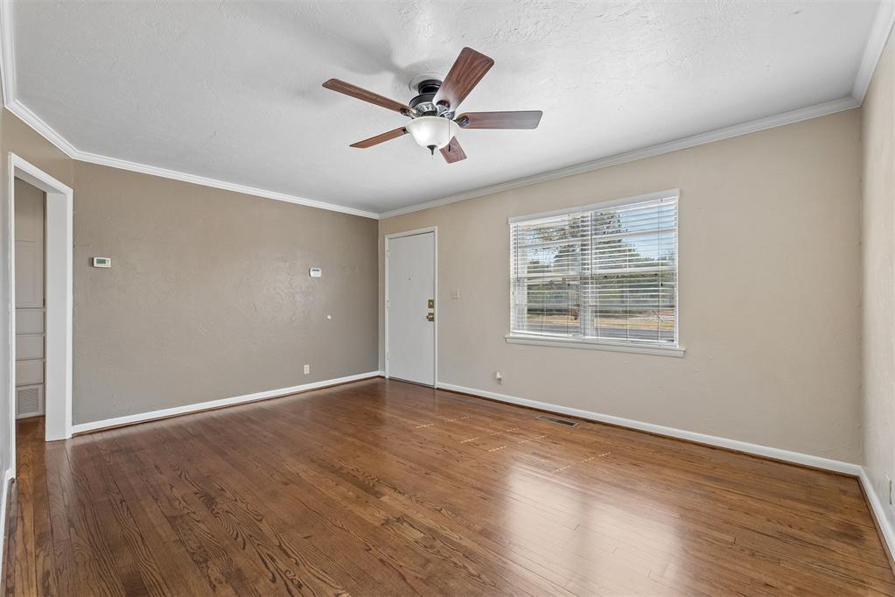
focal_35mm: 15
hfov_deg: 100.4
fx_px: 373
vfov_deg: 77.3
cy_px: 298
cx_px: 448
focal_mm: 10
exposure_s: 1/50
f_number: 6.3
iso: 125
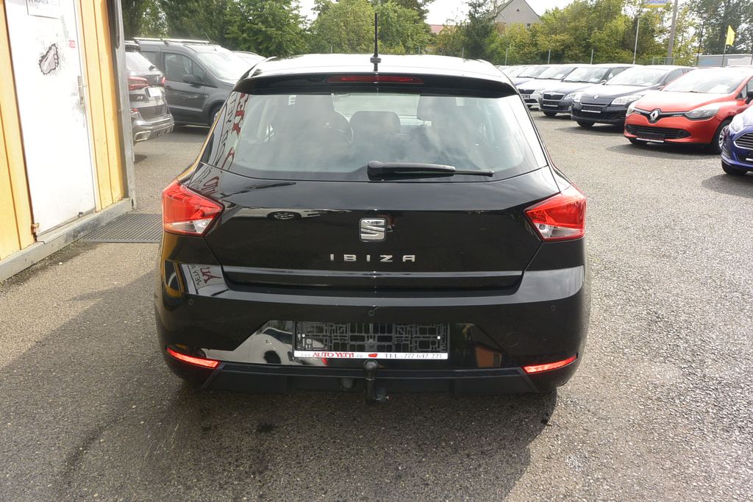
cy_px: 251
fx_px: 607
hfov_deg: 63.7
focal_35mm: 29
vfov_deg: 45.0
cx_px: 376
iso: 160
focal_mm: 11
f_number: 6.3
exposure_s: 1/250
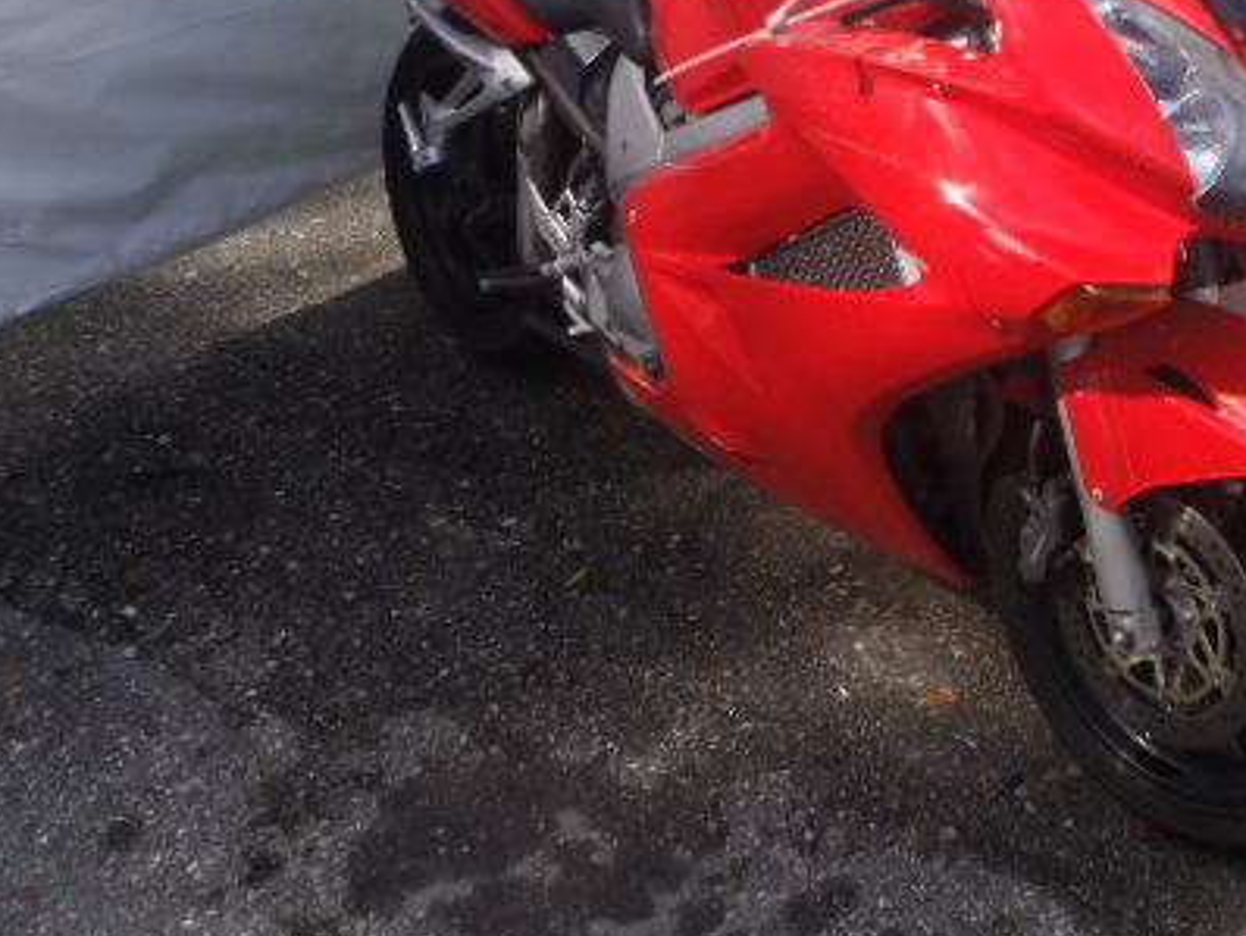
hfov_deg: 40.5
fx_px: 1621
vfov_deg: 31.7
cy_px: 254
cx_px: 977
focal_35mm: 45
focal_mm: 5
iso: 80
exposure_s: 1/320
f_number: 4.5
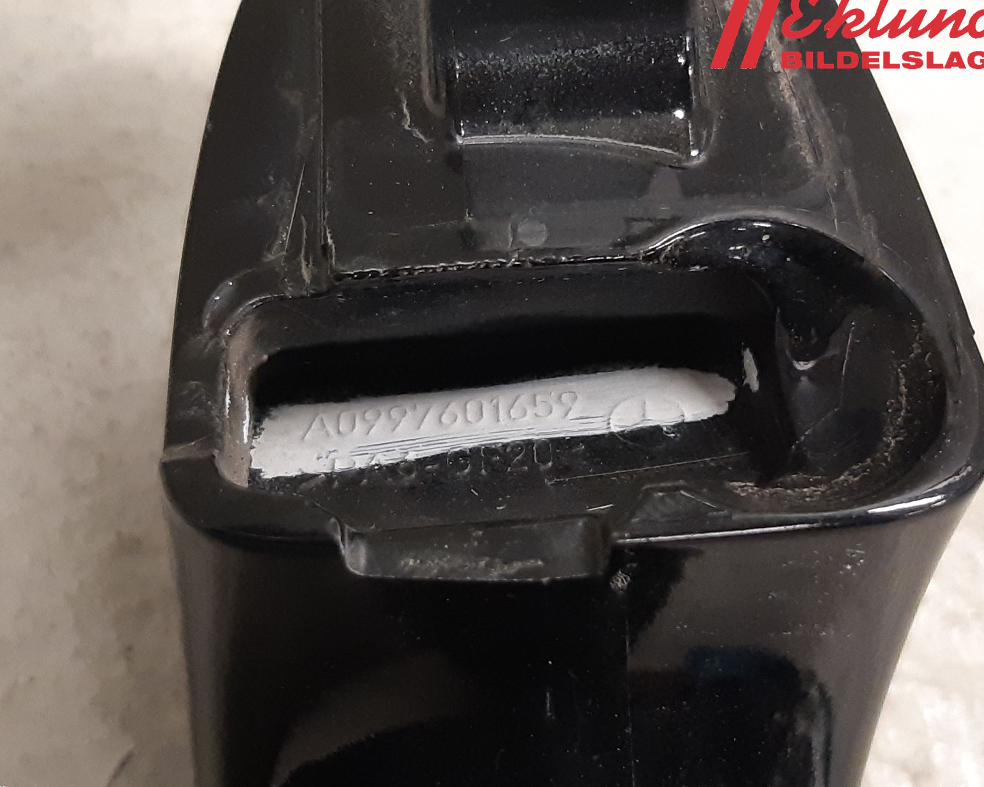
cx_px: 493
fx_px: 815
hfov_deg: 62.2
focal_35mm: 28
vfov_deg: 51.5
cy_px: 386
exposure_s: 1/33
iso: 250
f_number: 1.7
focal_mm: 3.93
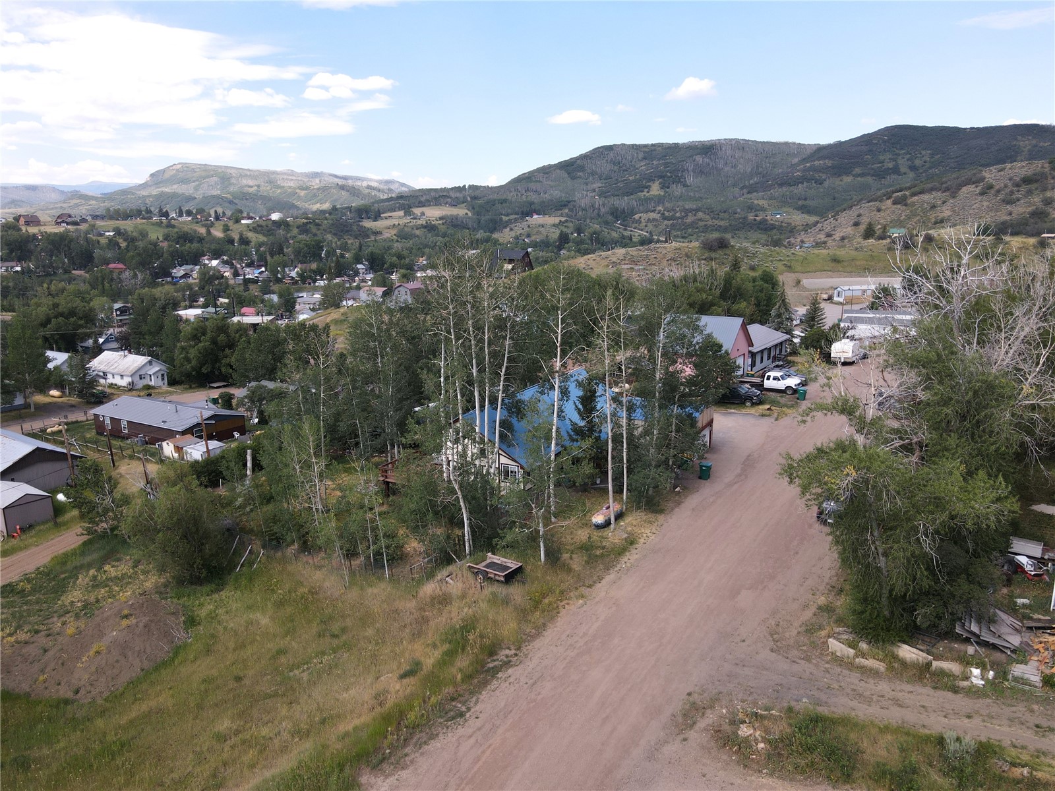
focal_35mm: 24
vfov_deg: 56.8
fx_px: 731
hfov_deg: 71.6
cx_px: 528
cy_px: 396
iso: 100
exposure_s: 1/25
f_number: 2.8
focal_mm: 4.5
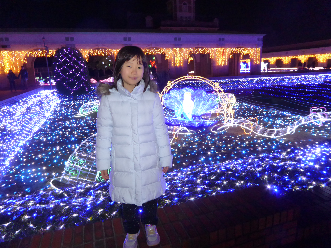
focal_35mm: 25
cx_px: 166
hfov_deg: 69.4
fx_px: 239
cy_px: 124
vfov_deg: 54.9
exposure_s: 1/13
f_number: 3.3
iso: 400
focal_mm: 4.3
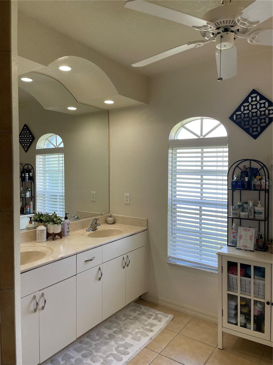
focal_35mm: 26
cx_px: 136
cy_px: 182
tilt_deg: -1.3
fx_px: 273
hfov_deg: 53.1
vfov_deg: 67.3
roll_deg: +0.4
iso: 64
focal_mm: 4.2
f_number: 1.6
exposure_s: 1/120
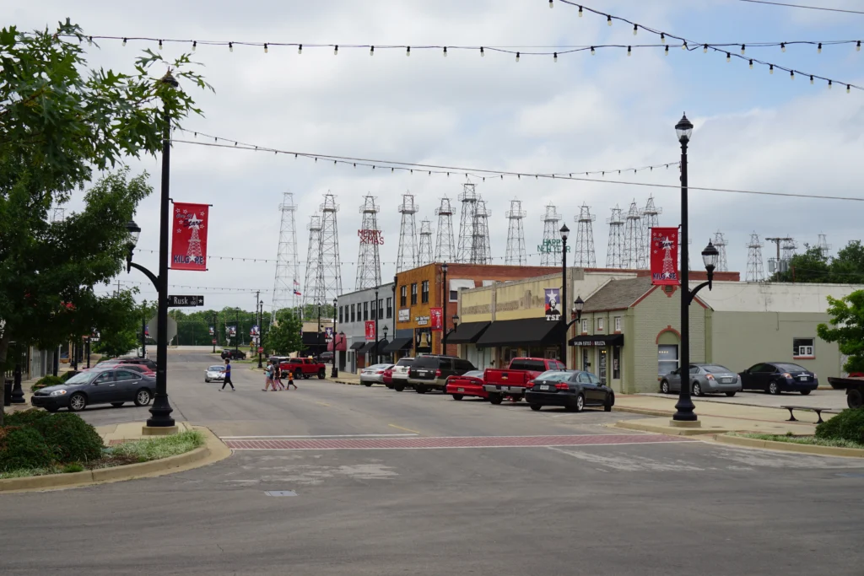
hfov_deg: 47.9
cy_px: 288
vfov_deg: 33.0
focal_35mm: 40
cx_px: 432
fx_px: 972
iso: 100
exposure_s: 1/160
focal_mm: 27
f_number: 11
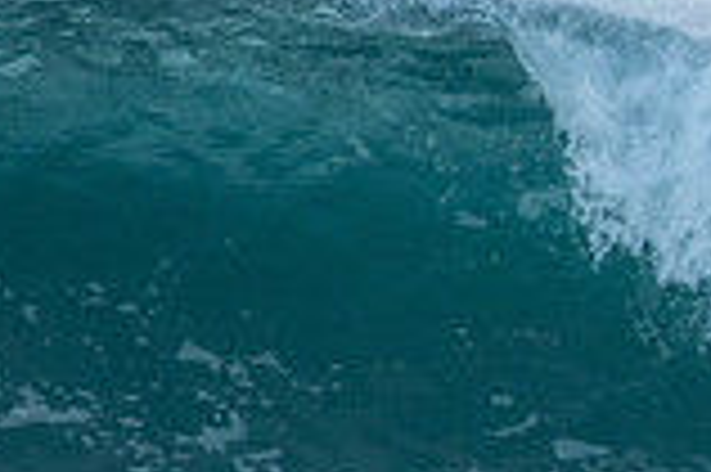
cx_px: 1278
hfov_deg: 0.8
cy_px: 353
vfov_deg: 0.5
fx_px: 54295
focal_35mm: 2752
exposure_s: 1/1250
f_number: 5.6
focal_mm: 500
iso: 1400
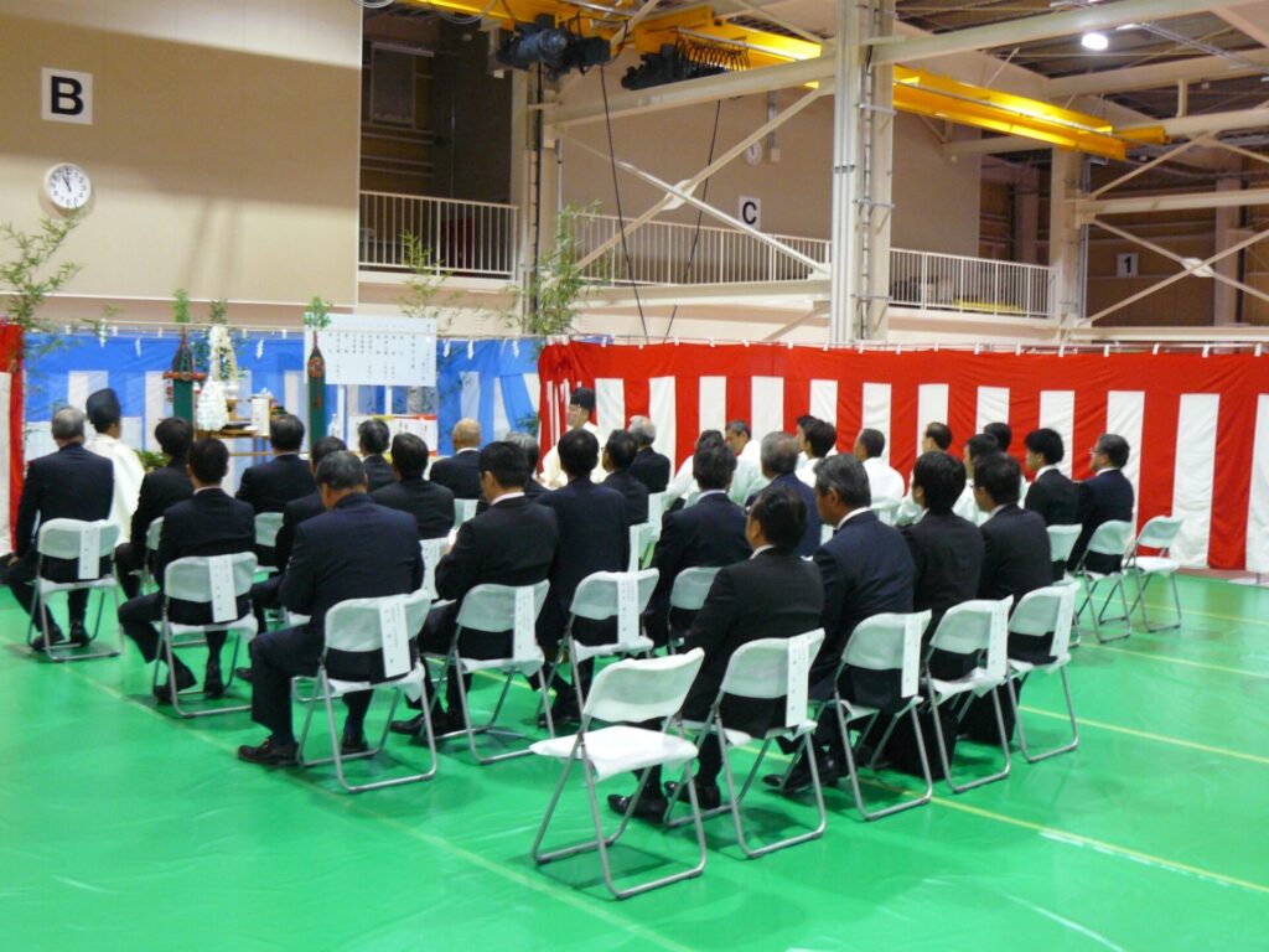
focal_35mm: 36
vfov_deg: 39.7
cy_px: 476
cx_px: 634
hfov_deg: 51.4
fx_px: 1320
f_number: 2.8
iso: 200
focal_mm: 6
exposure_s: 1/13
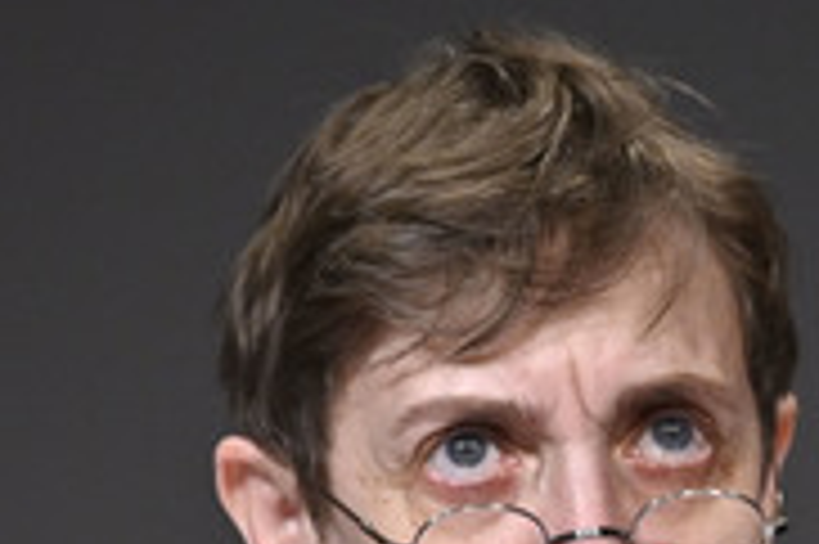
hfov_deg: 4.2
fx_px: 11251
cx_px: 578
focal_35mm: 495
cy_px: 598
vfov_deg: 2.8
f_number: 2.8
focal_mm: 200
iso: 1250
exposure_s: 1/400
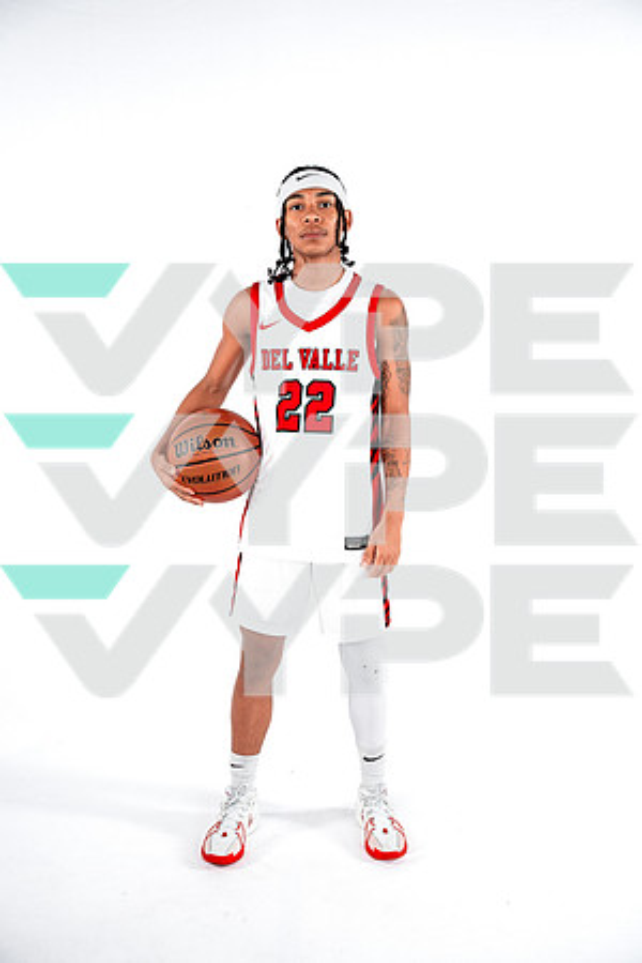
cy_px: 482
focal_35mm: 40
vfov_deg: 48.0
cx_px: 321
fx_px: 1081
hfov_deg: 33.1
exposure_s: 1/250
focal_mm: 40.4
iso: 250
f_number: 4.5
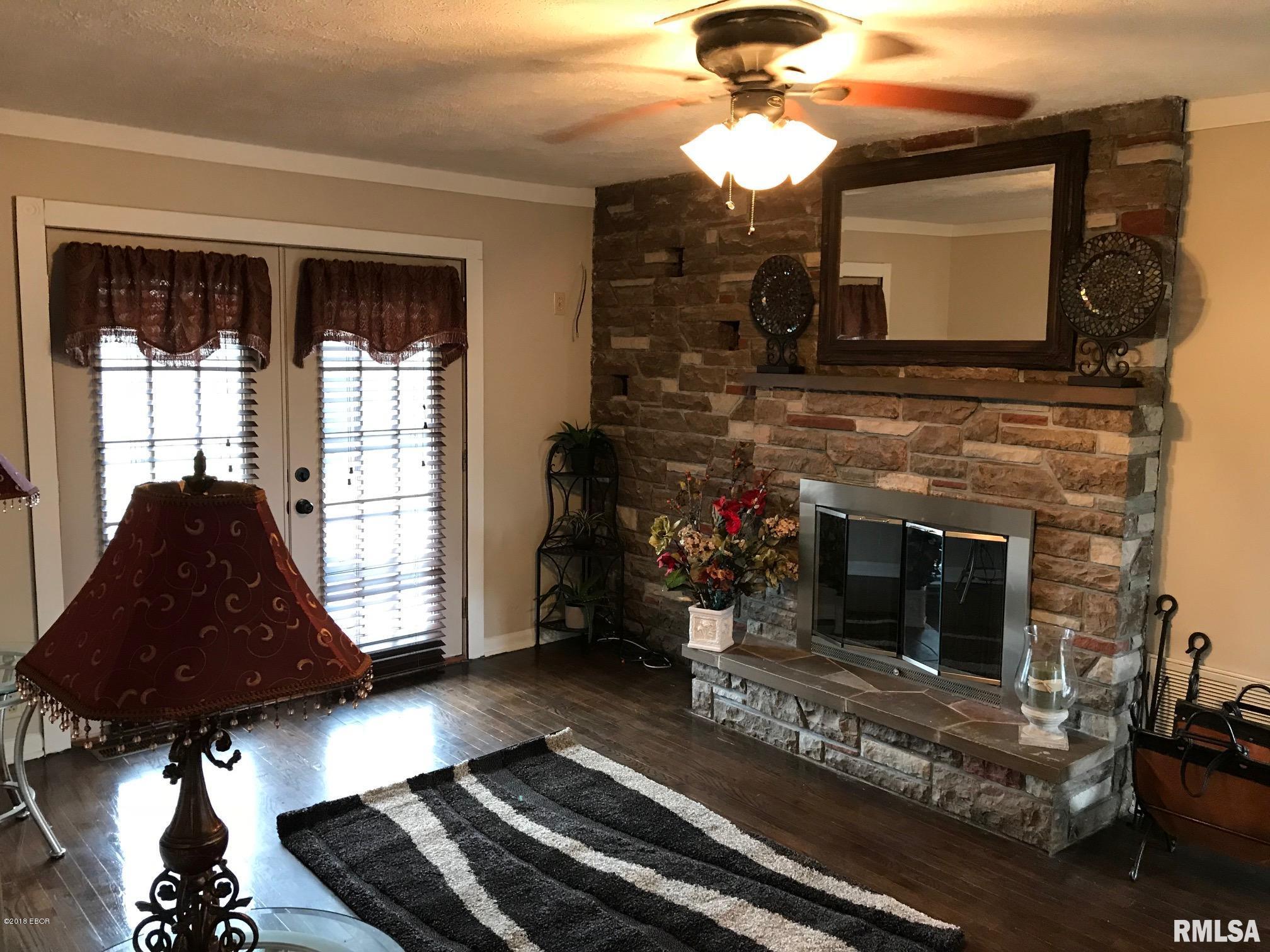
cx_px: 635
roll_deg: -1.5
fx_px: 1027
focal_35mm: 28
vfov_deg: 49.7
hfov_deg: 63.4
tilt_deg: -6.6
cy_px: 476
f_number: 1.8
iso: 50
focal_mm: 3.99
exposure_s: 1/15
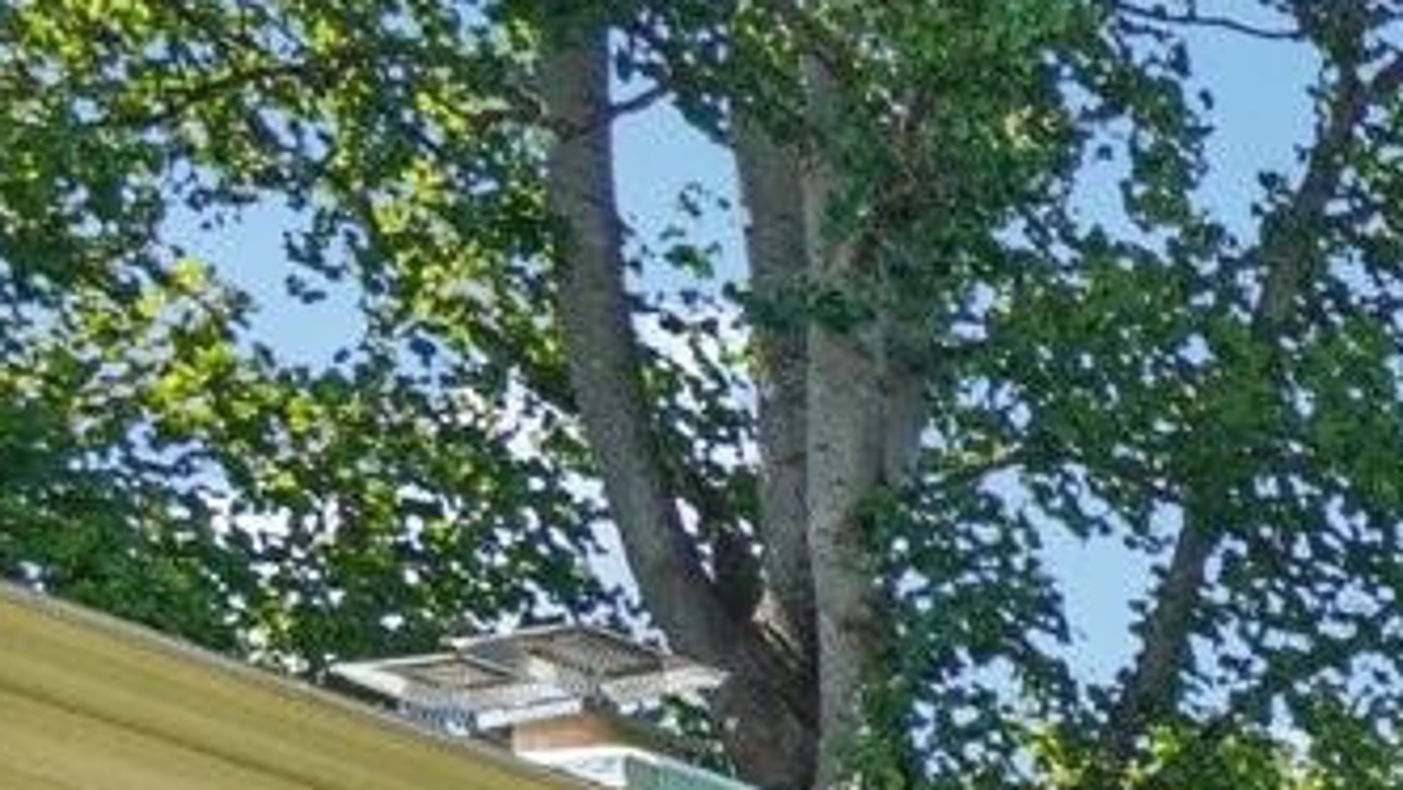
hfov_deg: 13.9
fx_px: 3610
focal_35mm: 97
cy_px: 2182
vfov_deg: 10.1
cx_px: 3524
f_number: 8
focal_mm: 10
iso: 100
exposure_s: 1/60
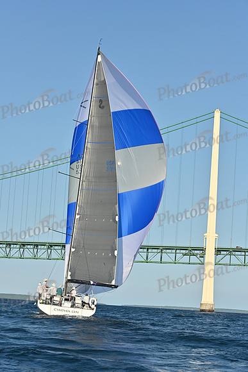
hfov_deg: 14.9
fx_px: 950
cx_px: 124
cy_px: 186
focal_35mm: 92
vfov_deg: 22.1
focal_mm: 92
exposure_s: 1/1600
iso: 320
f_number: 7.1
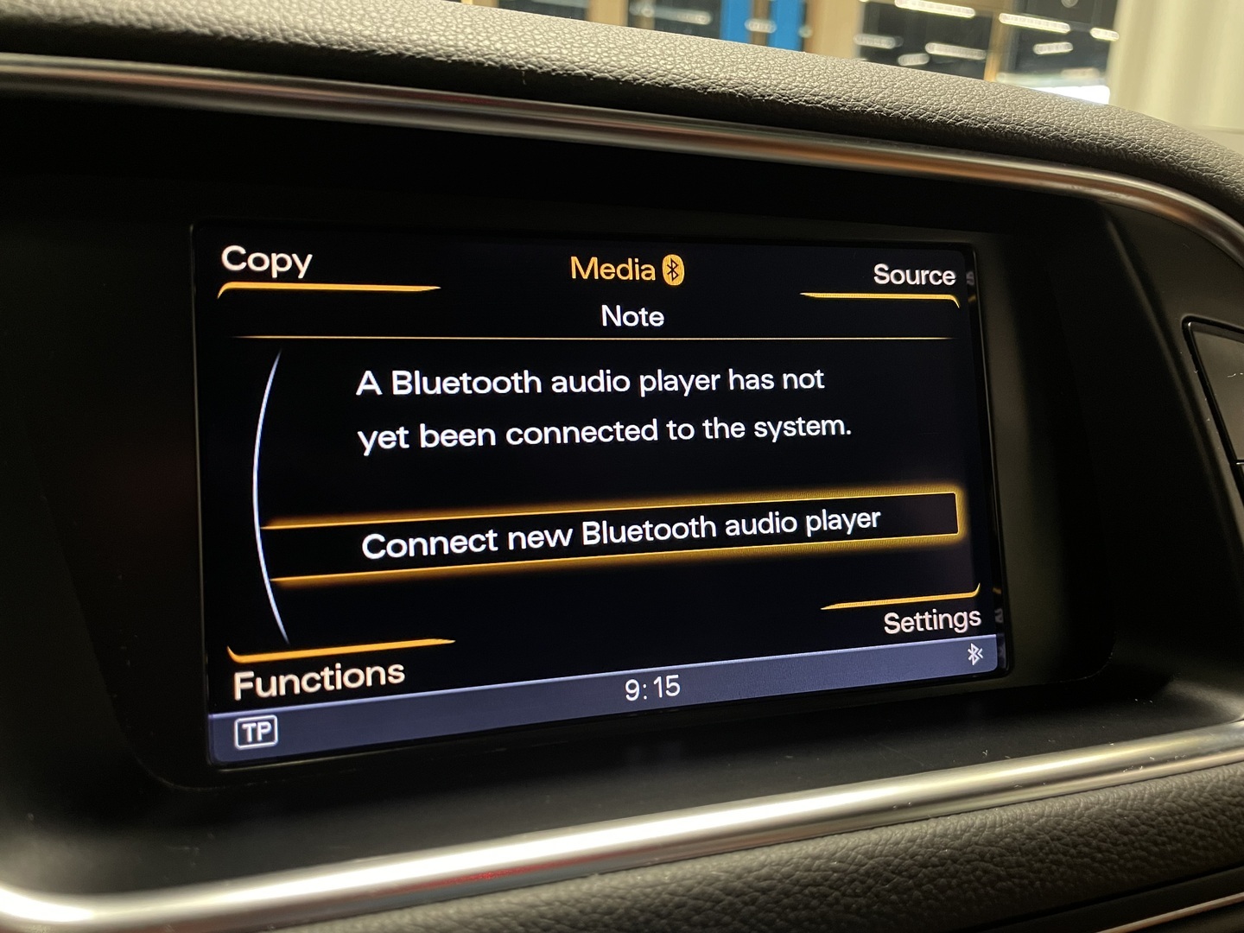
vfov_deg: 53.1
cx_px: 622
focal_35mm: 26
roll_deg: -2.7
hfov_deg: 67.3
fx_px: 934
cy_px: 466
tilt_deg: -17.8
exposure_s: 1/39
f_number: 1.6
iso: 500
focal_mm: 4.2
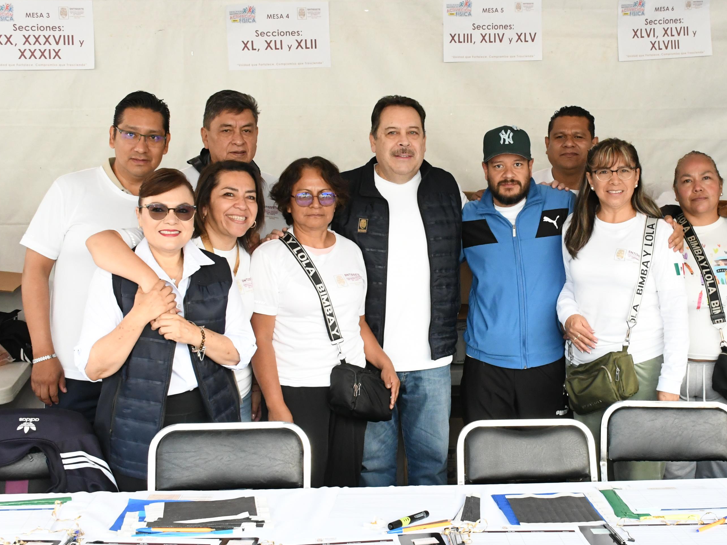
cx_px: 481
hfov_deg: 35.8
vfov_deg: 27.5
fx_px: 1113
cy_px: 255
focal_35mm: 53
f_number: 8
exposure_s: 1/200
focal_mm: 23
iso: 2500
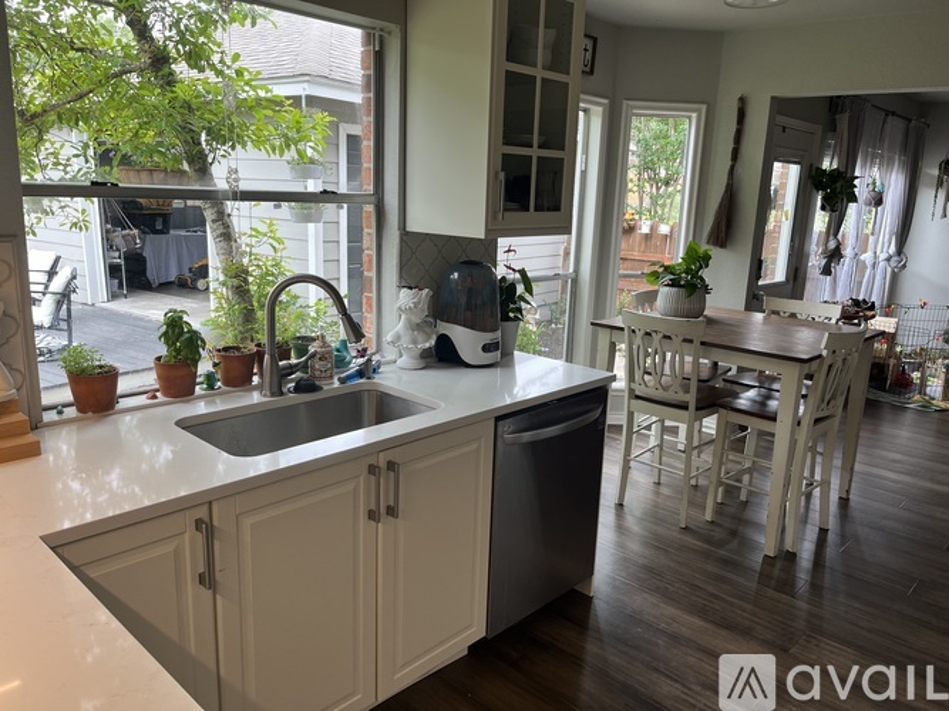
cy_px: 356
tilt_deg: -13.6
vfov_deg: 53.0
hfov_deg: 67.3
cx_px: 474
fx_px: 713
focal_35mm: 26
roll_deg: -2.5
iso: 64
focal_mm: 5.1
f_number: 1.6
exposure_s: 1/120
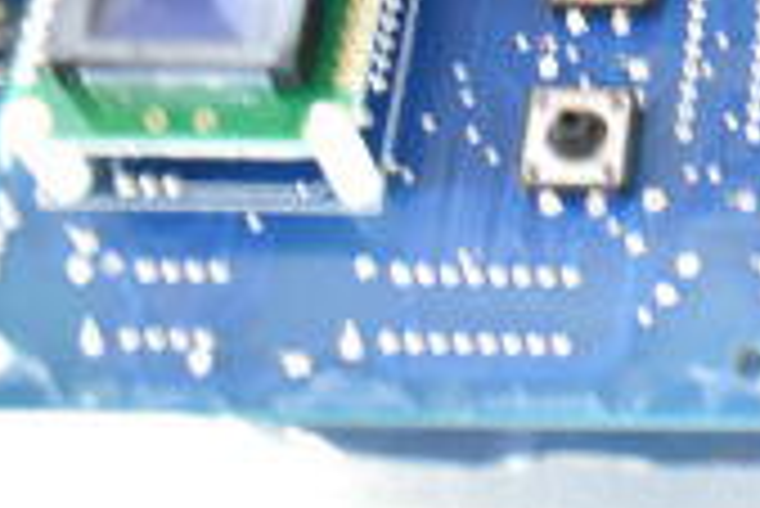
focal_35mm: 114
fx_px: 2405
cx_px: 1147
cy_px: -97
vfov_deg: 11.8
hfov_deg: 16.4
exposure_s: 1/30
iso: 2000
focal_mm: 21
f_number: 3.8
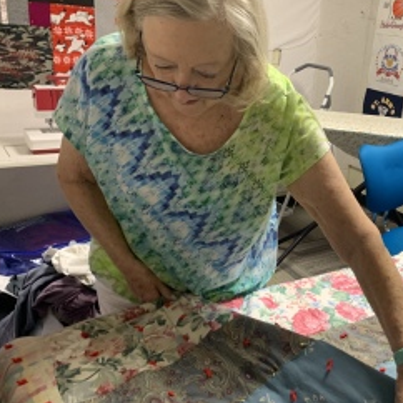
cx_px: 306
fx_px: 501
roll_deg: -6.7
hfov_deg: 42.4
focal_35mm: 38
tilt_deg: -20.2
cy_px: 211
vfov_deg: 43.8
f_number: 1.8
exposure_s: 1/60
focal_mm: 4.25
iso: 200
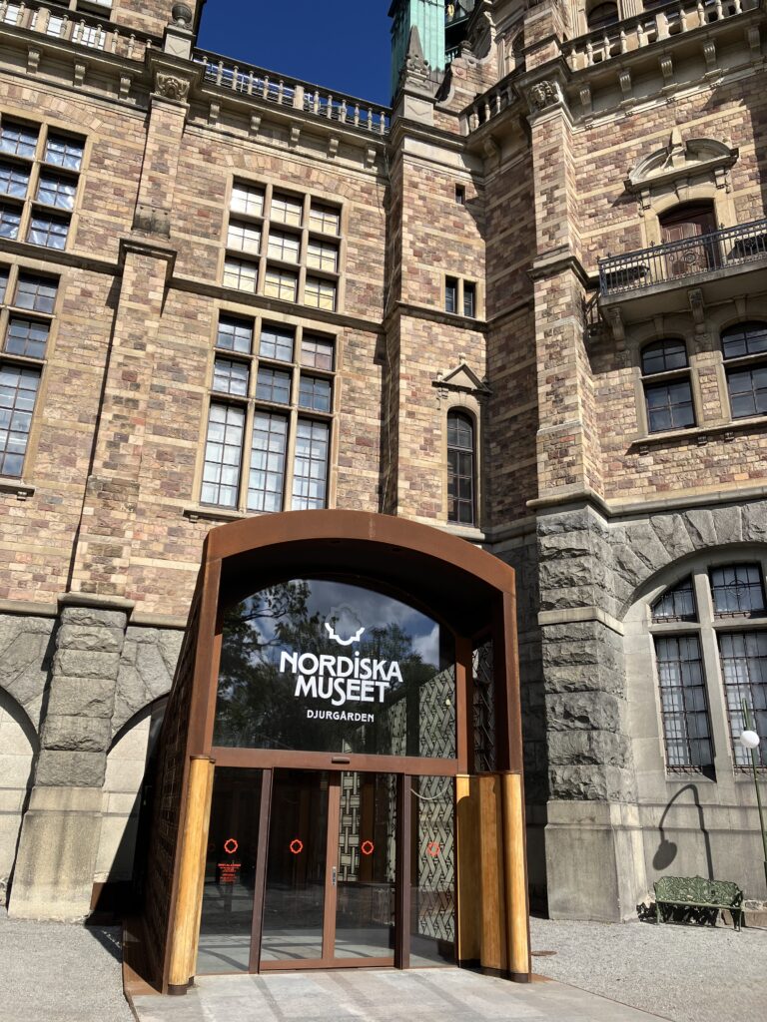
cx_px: 384
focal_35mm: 28
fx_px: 827
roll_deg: -2.7
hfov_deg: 49.7
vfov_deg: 63.4
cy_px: 511
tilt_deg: +22.0
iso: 32
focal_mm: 3.99
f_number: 1.8
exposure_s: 1/2000
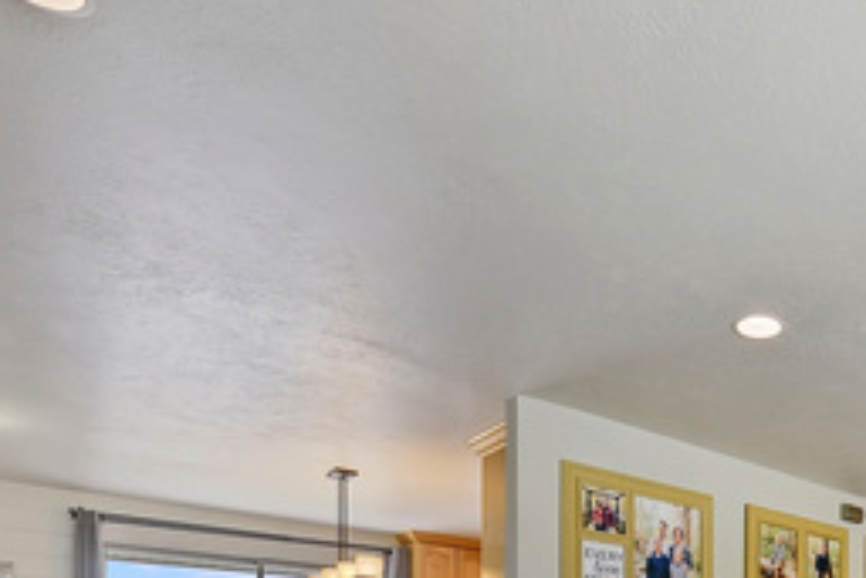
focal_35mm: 30
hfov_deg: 53.1
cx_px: 802
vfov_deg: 35.5
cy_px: 674
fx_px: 722
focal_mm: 12
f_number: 8
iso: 100
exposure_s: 1/6
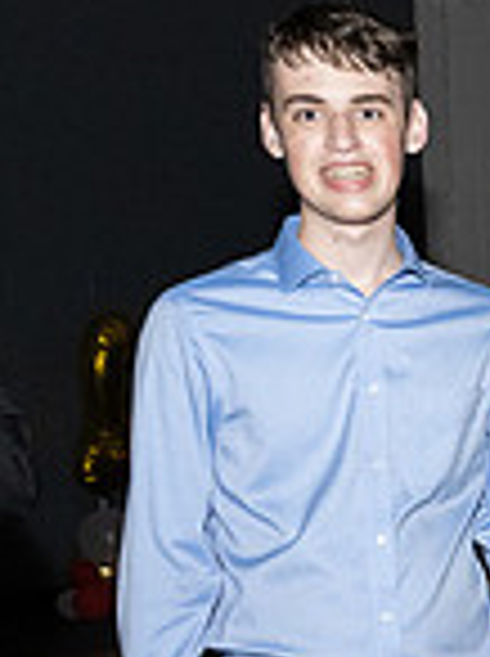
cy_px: 529
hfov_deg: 13.1
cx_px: 1070
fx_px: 1741
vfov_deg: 21.1
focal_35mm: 92
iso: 6400
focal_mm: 24
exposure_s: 1/125
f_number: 5.6
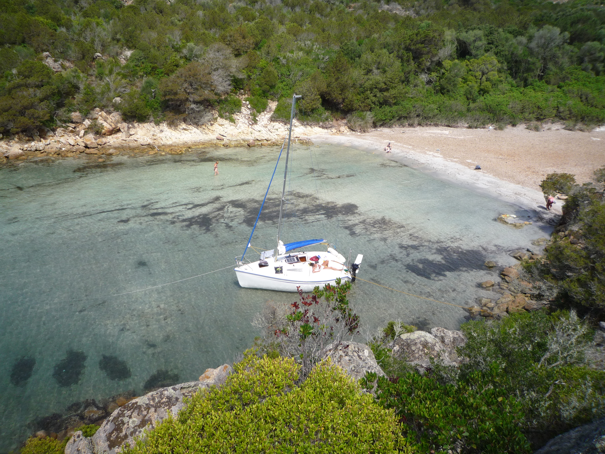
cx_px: 302
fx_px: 437
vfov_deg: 54.9
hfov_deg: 69.4
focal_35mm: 25
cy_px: 227
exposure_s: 1/640
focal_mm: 4.4
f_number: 4
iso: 100
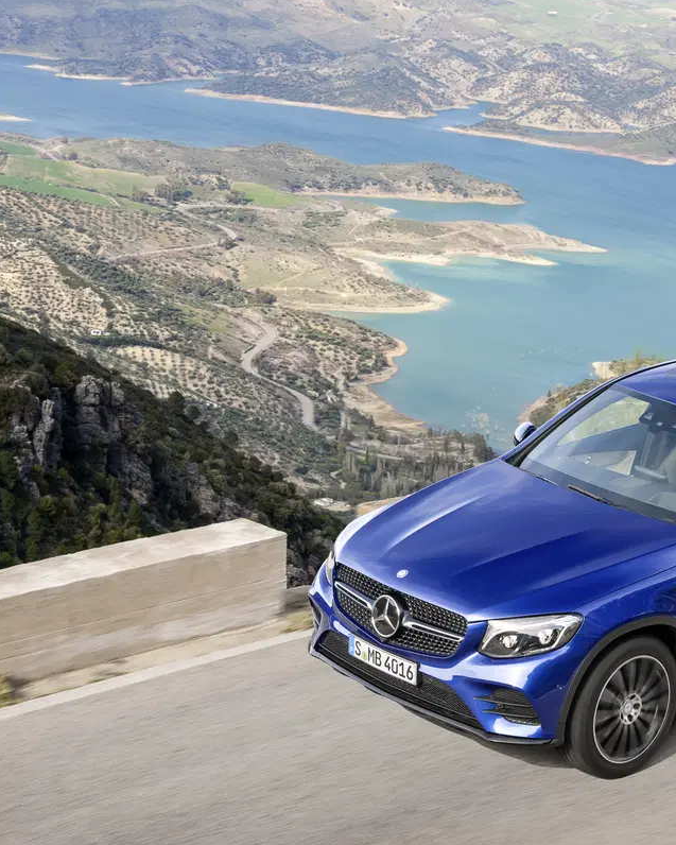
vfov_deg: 19.4
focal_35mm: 99
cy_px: 421
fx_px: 2475
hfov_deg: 15.4
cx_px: 600
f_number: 11
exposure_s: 1/20
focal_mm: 70
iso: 100
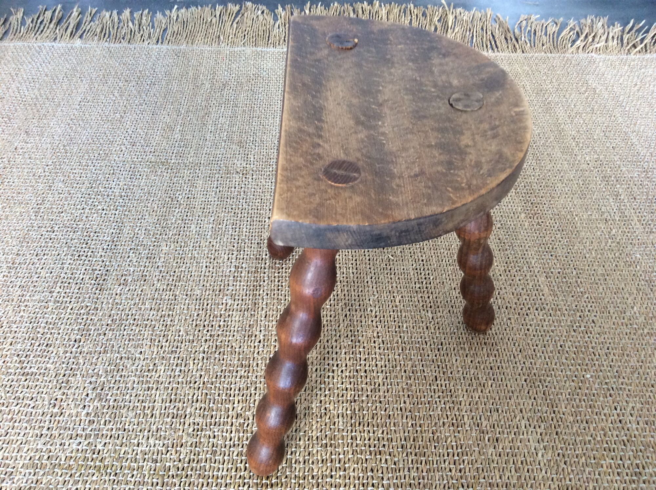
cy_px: 245
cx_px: 328
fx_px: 606
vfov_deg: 44.1
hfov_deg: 56.9
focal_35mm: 32
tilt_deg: -46.9
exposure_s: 1/25
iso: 125
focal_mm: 3.3
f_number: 2.4
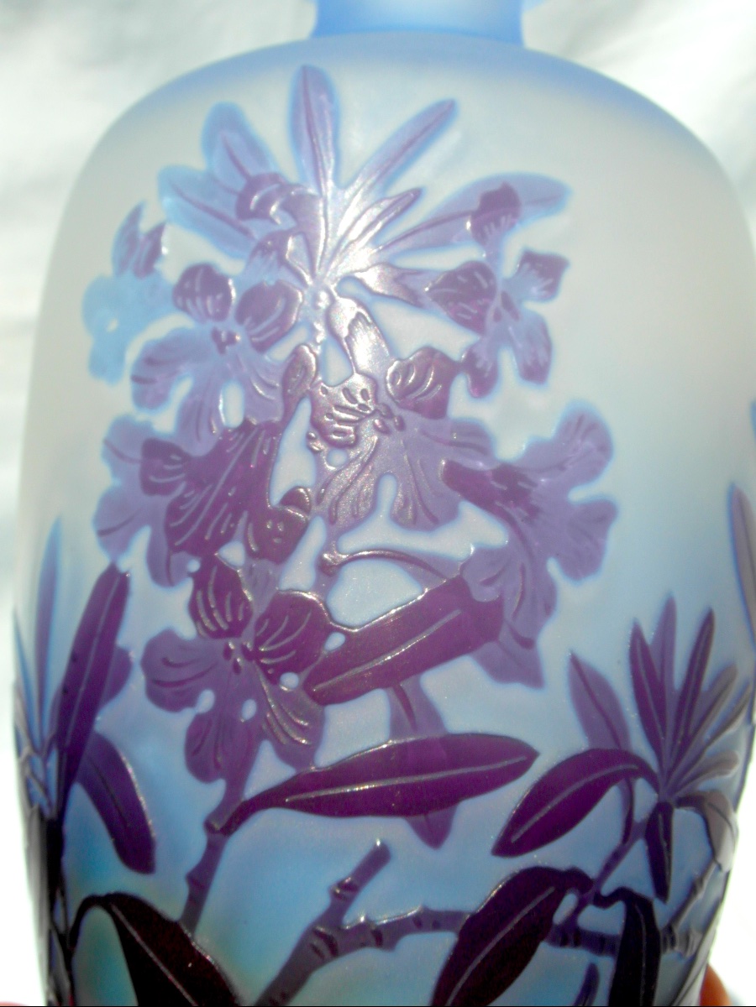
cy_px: 504
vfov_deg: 36.2
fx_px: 1543
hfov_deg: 27.5
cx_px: 378
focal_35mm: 53
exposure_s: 1/350
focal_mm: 8.7
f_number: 6
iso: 80
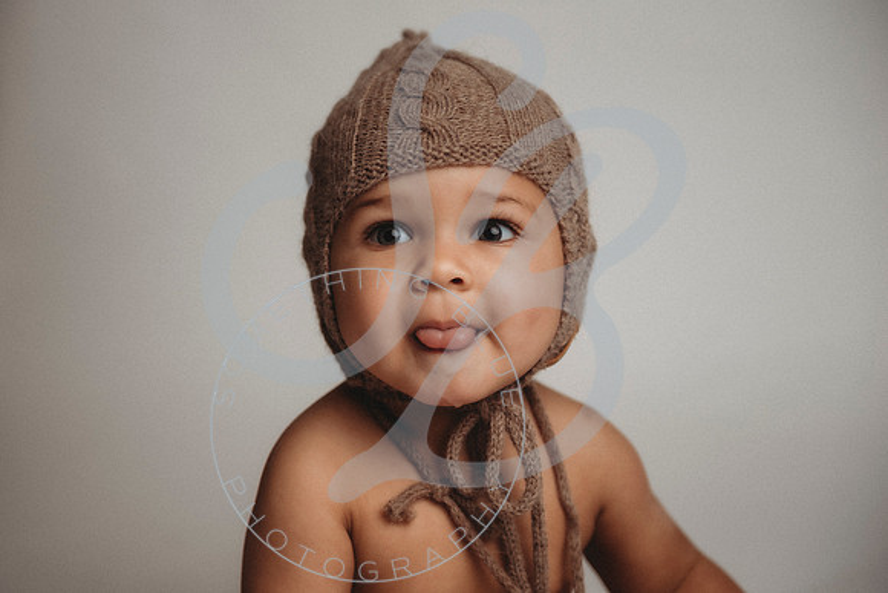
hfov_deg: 25.5
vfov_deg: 17.2
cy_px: 296
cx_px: 384
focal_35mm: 79
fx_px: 1960
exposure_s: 1/125
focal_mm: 70
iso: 100
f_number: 2.8
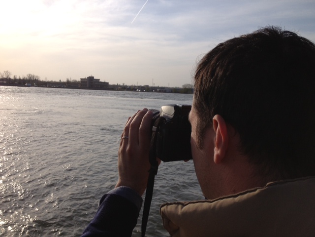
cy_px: 118
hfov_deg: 52.6
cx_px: 158
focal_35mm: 35
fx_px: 318
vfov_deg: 40.7
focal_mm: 4.28
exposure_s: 1/2045
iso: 50
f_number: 2.4
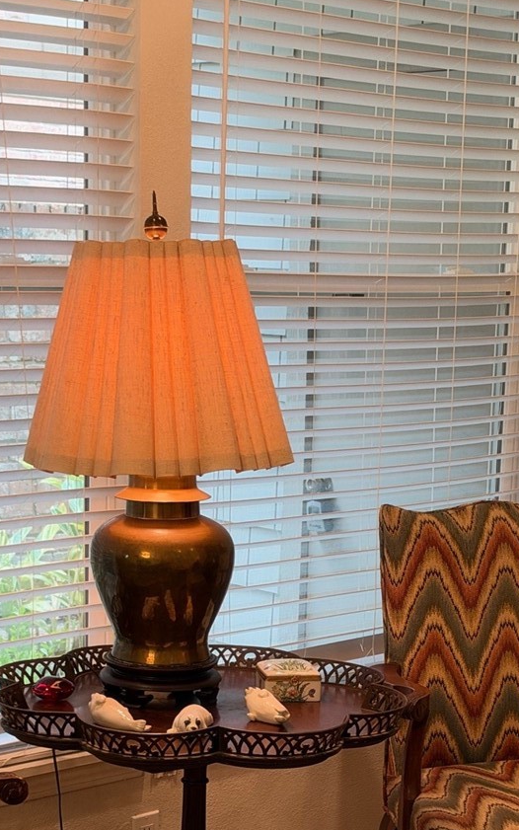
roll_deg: -1.9
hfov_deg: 16.3
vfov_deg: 25.5
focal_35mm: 80
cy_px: 640
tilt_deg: -11.2
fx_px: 1810
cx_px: 293
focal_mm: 6.93
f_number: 1.8
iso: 200
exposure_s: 1/120
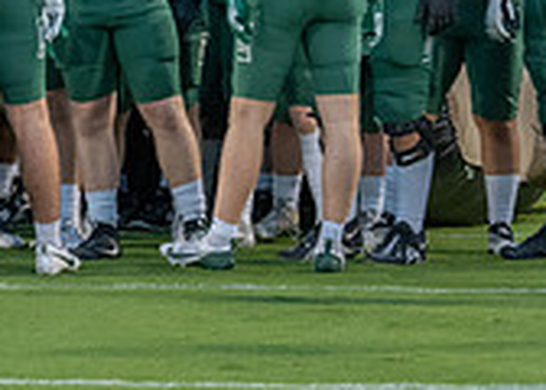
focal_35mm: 331
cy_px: -55
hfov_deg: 6.0
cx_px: -253
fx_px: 5133
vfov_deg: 4.3
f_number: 2.8
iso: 2000
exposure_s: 1/1000
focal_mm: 70
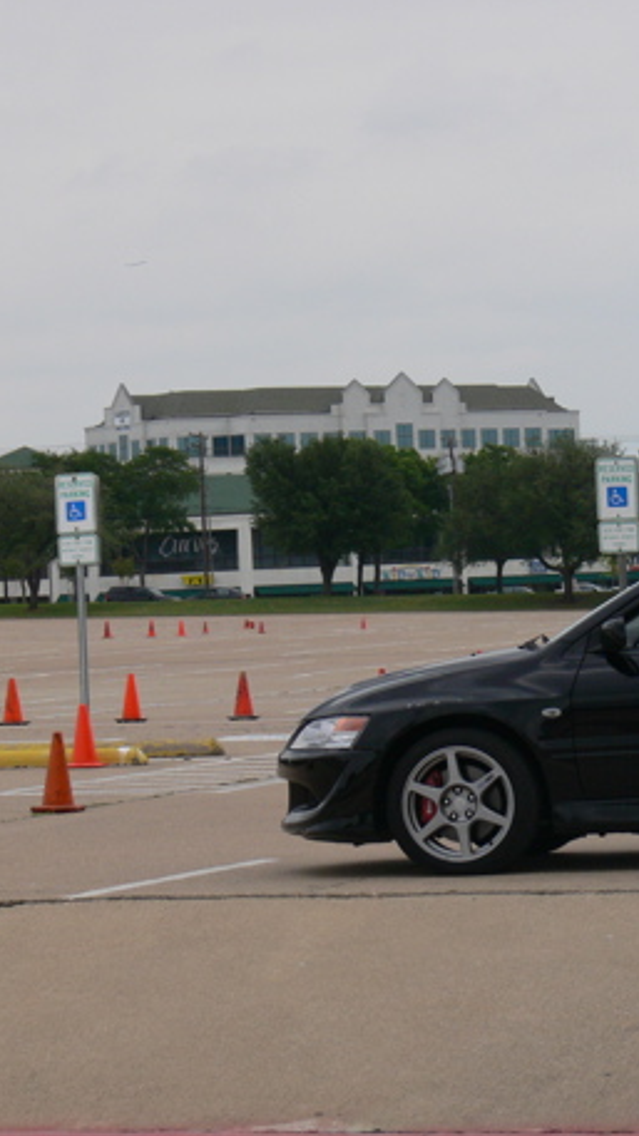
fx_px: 4549
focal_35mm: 151
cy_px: 544
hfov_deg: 8.0
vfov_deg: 14.2
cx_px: 651
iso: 100
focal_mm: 21
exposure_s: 1/800
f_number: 5
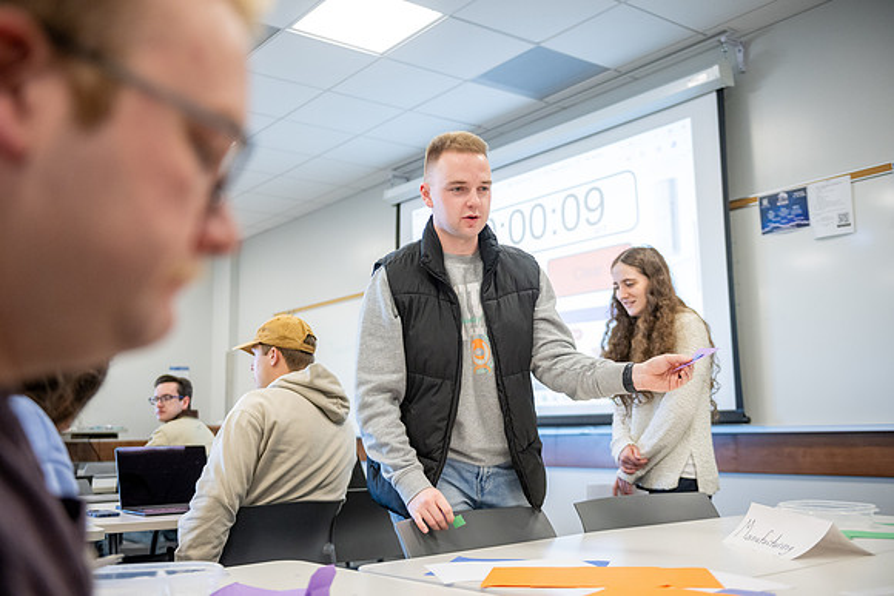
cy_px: 298
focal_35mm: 36
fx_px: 894
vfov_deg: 36.9
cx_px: 447
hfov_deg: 53.1
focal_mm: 36
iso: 1600
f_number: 2.8
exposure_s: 1/250
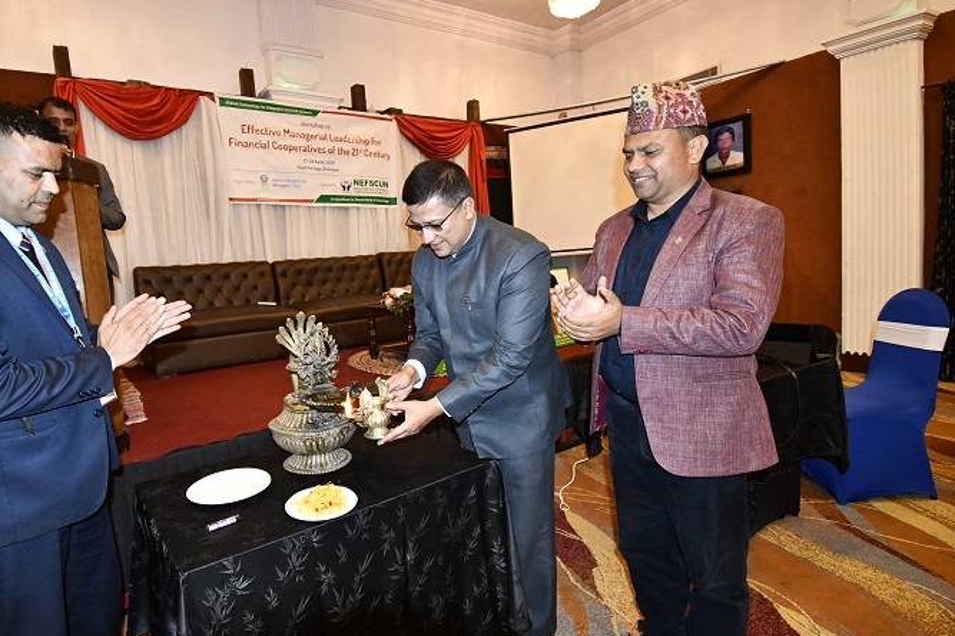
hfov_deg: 89.0
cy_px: 314
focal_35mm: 18
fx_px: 477
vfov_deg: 67.3
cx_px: 388
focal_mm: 10
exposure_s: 1/60
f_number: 4.5
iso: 3200
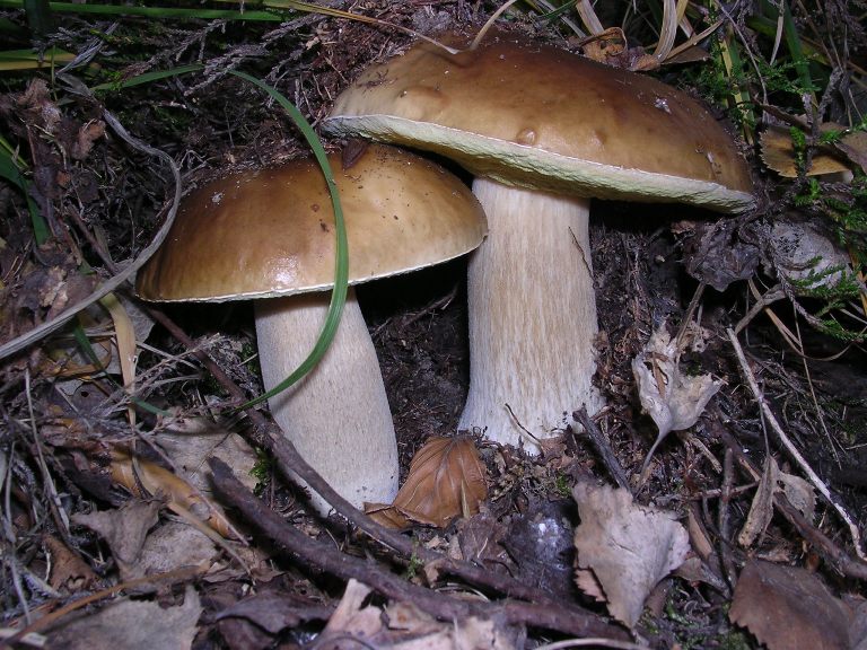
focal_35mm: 38
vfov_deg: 37.7
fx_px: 952
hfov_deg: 49.0
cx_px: 434
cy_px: 325
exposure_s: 1/60.1
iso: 100
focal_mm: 5.8
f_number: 5.6
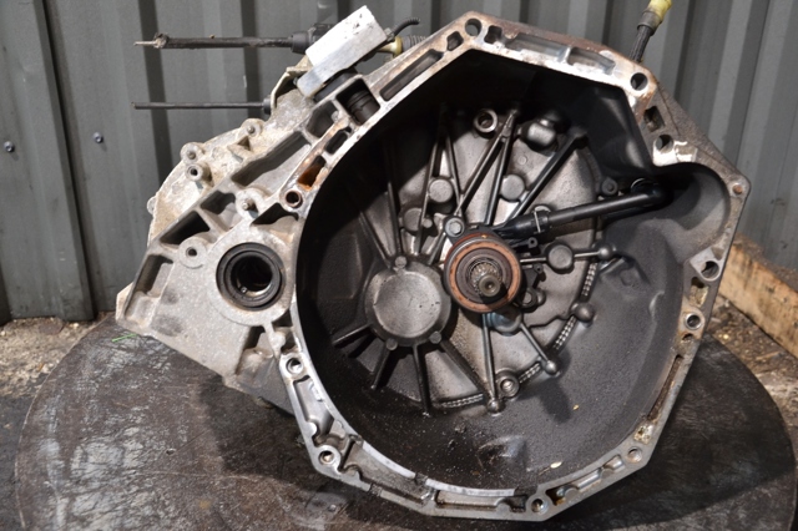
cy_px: 266
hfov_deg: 49.6
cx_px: 399
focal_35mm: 39
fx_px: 864
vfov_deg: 34.2
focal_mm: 26
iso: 800
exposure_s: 1/25
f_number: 4
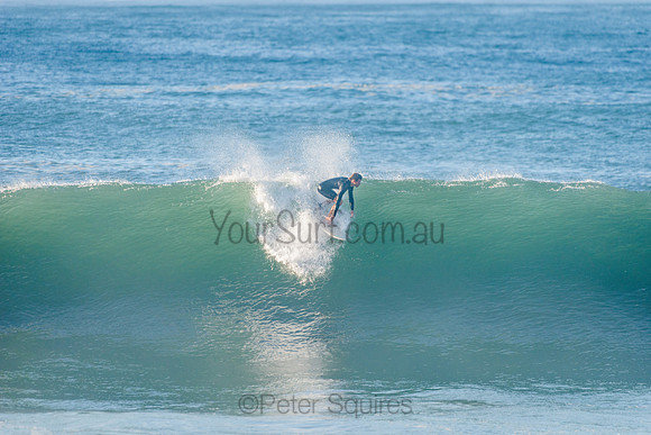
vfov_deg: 2.8
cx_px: 326
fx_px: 9043
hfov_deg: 4.1
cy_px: 218
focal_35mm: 500
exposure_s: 1/1600
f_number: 5.6
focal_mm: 500
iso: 320
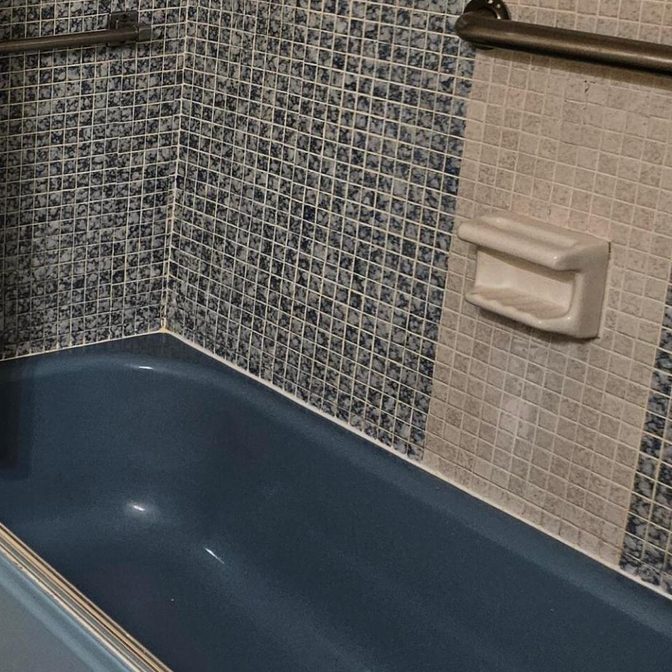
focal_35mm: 64
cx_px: -366
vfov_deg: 26.6
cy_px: 172
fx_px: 1406
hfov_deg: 21.8
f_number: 1.8
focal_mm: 5.4
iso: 200
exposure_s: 1/120
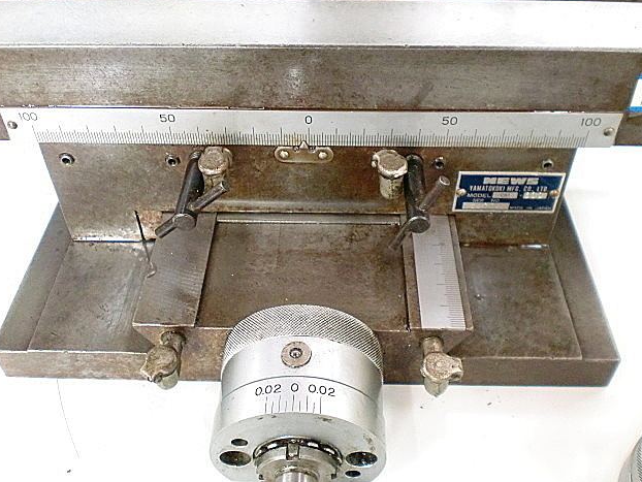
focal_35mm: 36
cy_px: 236
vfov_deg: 39.7
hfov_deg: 51.3
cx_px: 321
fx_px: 668
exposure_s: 1/60
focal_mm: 6.3
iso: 800
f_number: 3.1
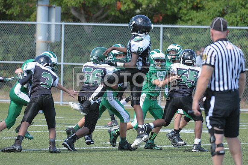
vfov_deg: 4.2
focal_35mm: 330
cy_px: 82
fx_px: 2270
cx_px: 124
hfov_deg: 6.3
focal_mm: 220
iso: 640
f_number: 4
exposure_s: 1/1600
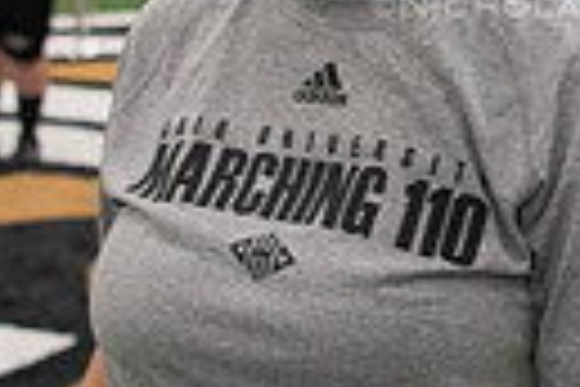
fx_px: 1740
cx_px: 558
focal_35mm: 108
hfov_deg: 18.5
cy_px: -196
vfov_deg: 12.1
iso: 3200
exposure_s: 1/250
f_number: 3.2
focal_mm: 24
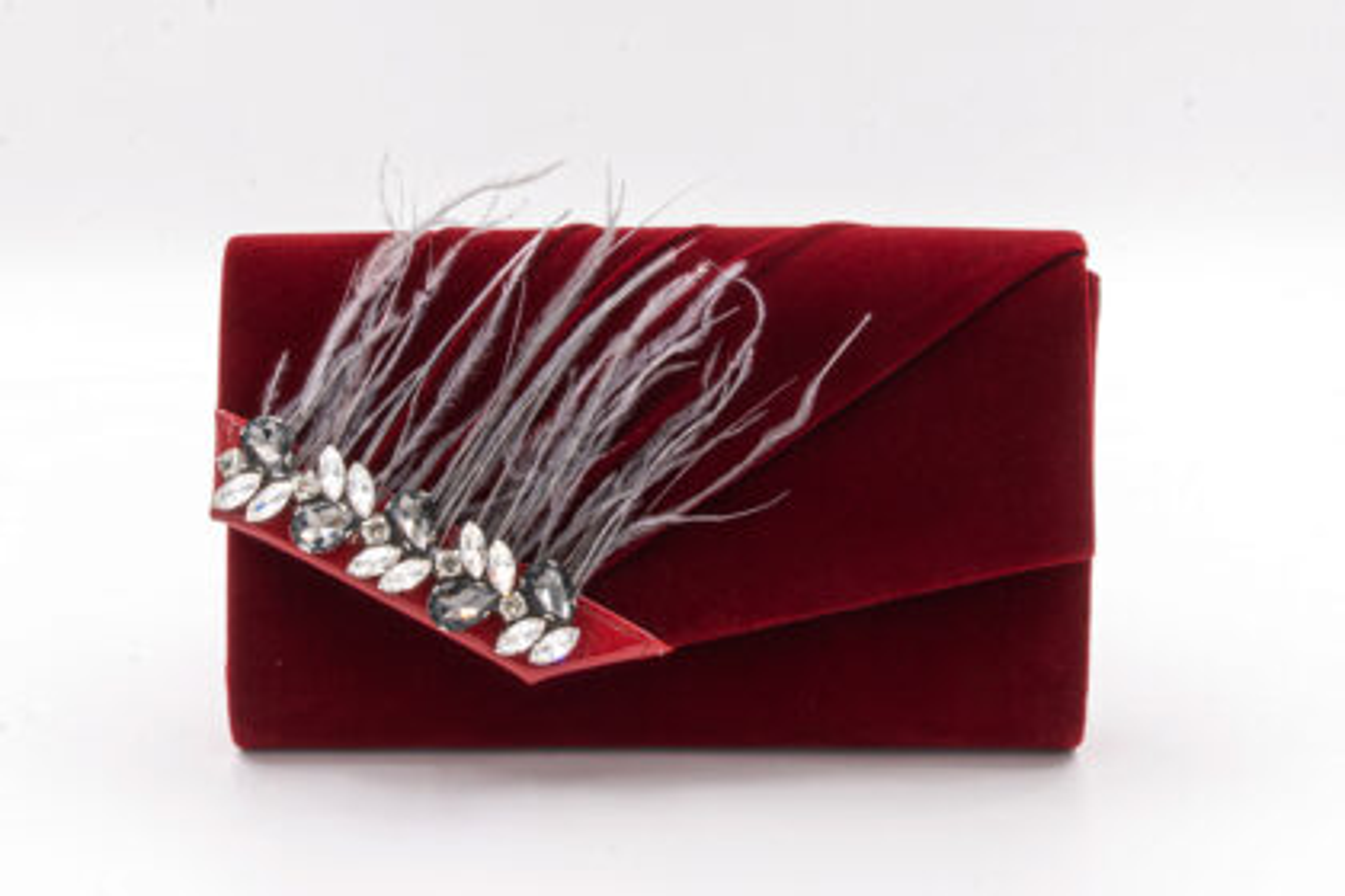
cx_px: 672
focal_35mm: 73
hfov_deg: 27.7
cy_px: 448
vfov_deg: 18.7
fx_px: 2727
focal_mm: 49
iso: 80
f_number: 22
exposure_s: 1/10
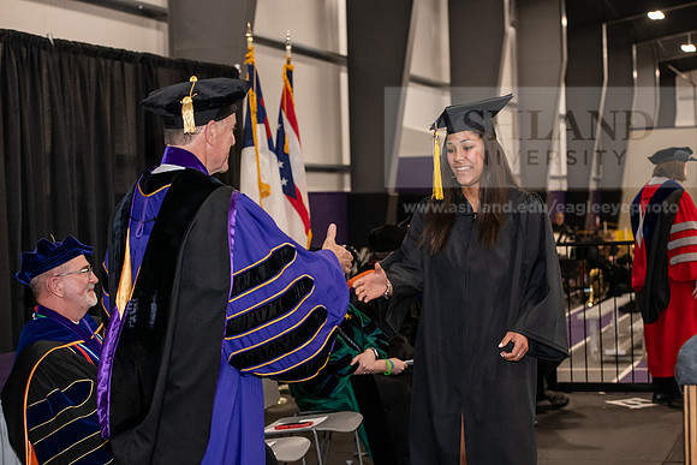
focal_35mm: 70
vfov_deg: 19.5
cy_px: 232
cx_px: 348
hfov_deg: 28.8
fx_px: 1356
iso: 2500
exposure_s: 1/200
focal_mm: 70
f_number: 5
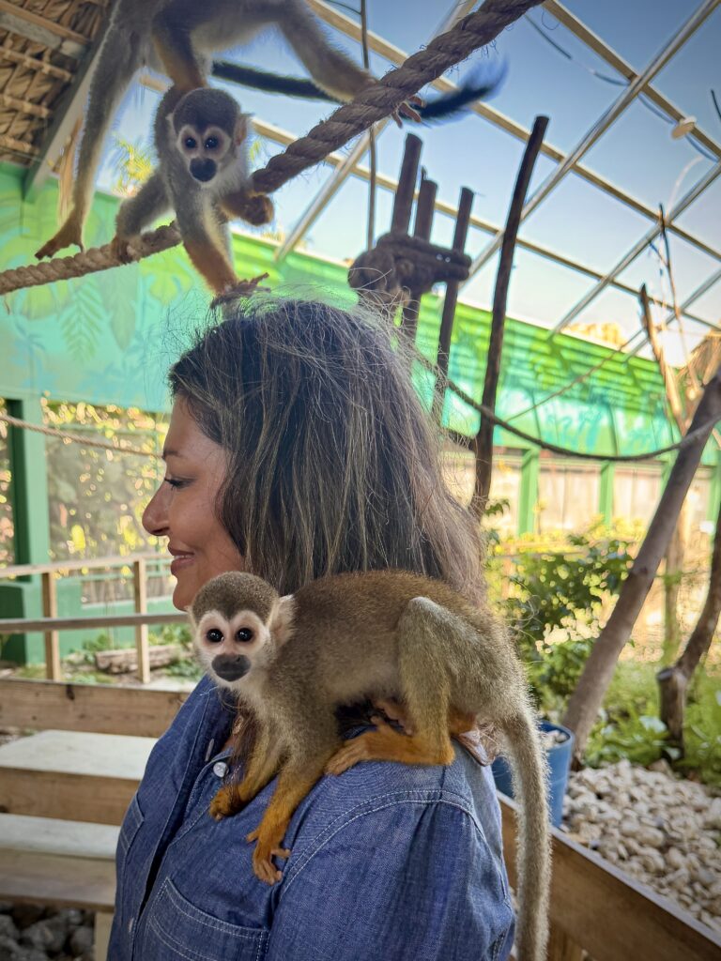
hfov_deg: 56.8
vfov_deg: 71.6
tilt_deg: -10.3
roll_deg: +0.2
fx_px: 667
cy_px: 480
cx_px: 360
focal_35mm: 24
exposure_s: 1/124
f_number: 1.78
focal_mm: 6.76
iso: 64
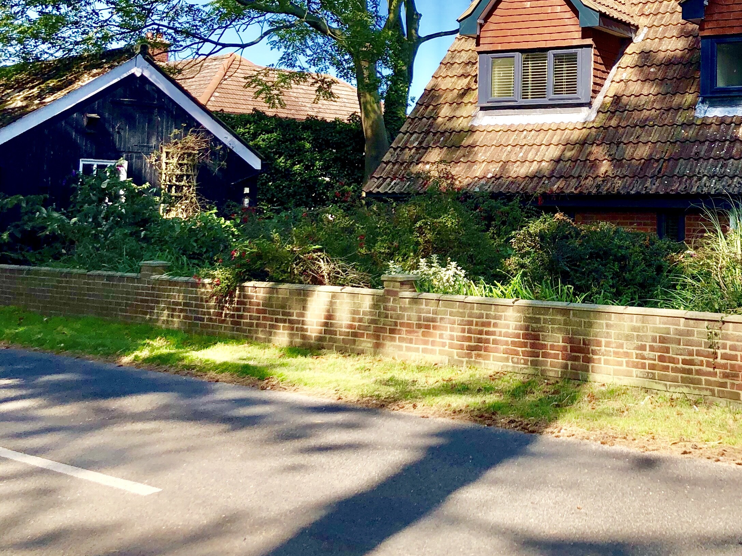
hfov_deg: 35.4
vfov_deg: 27.6
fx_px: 1115
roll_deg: -1.6
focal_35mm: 52
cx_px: 618
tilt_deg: +5.0
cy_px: 138
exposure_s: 1/827
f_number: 1.8
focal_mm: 3.99
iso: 20
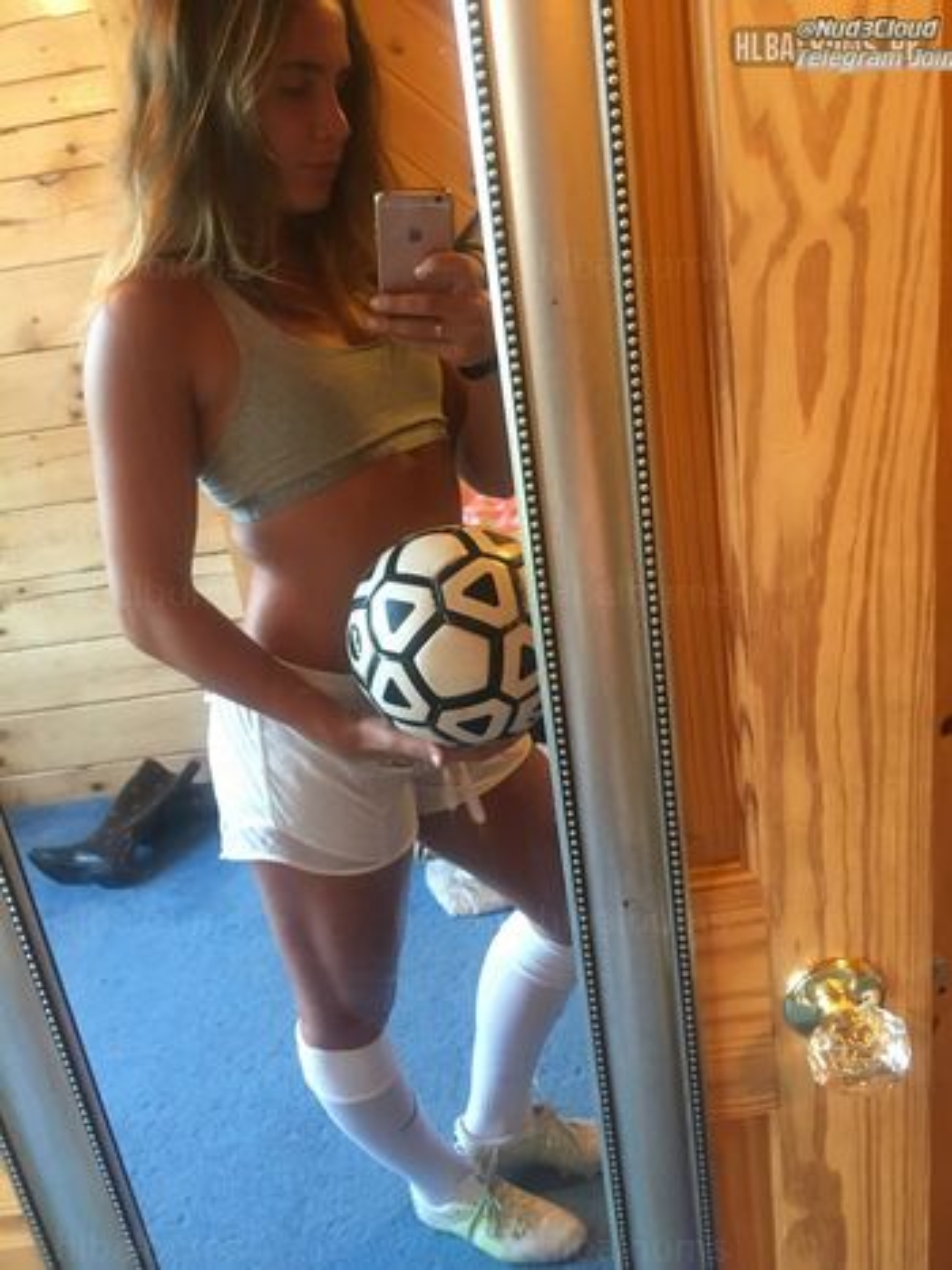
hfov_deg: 48.2
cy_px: 635
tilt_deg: -21.4
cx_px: 476
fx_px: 1064
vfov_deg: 61.7
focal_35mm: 29
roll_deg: +8.0
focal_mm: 4.15
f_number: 2.2
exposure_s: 1/17
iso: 200
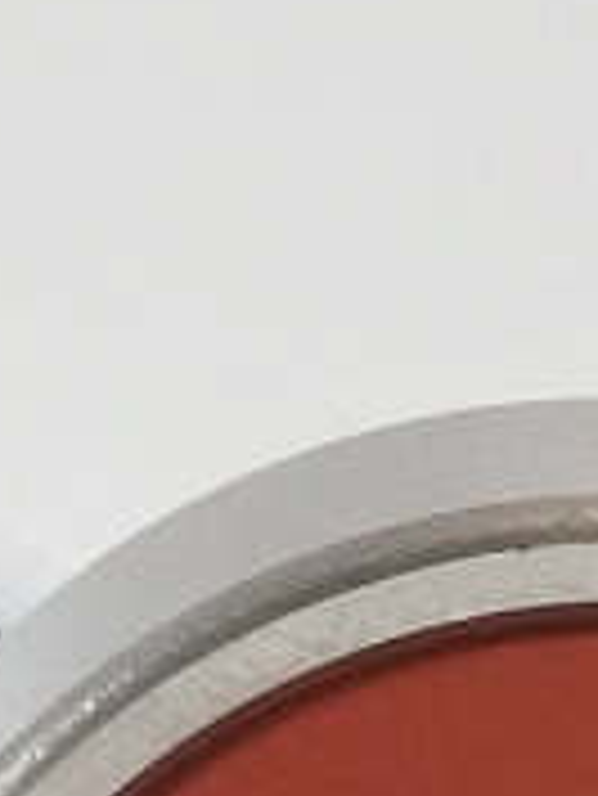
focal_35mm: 690
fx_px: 15874
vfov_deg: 2.9
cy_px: 1172
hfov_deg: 2.1
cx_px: -1974
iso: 640
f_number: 5.3
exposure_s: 1/125
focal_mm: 24.4
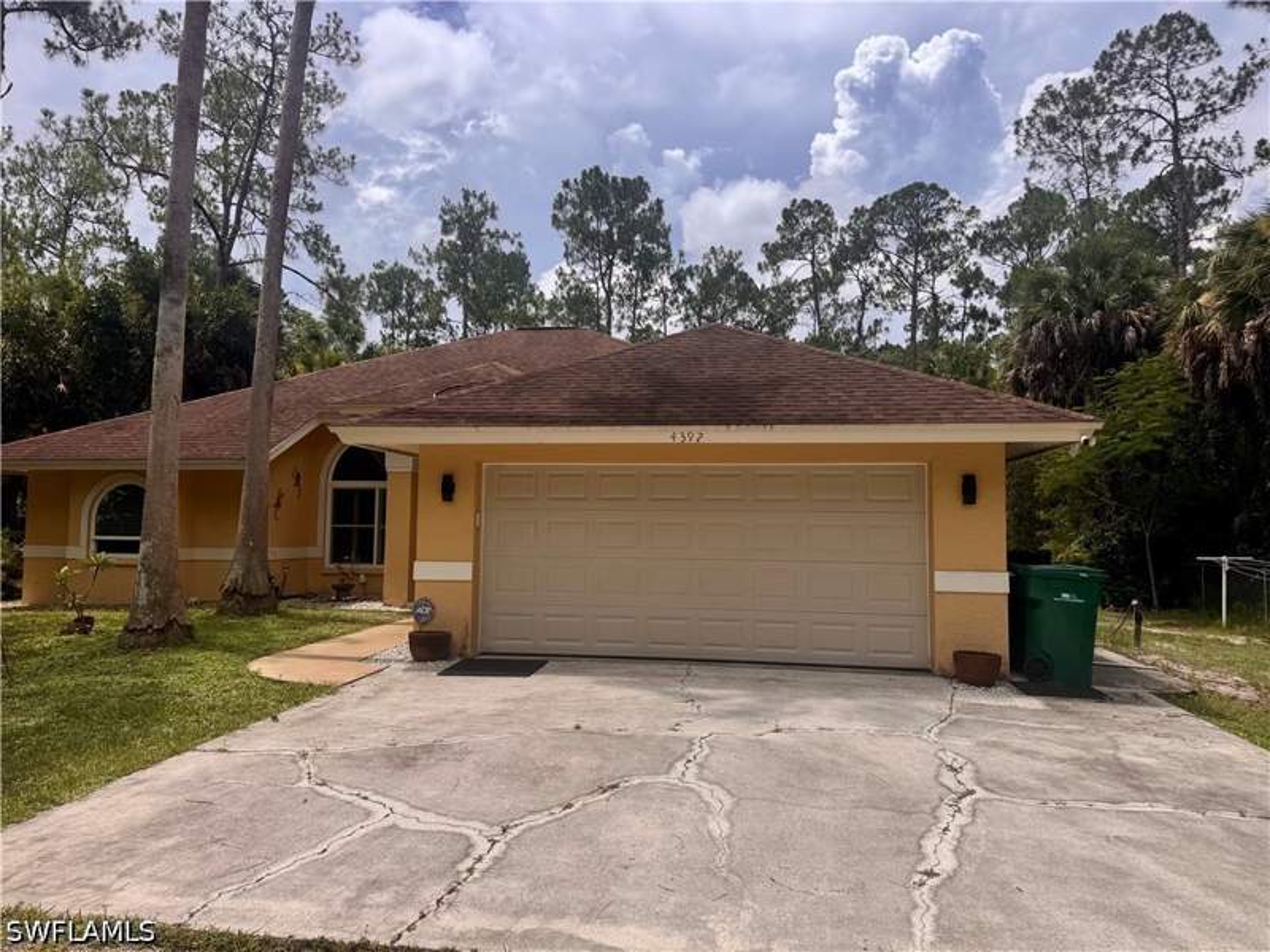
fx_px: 881
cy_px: 476
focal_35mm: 24
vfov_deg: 56.8
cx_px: 635
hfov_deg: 71.6
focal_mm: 6.76
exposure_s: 1/7937
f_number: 1.78
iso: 80
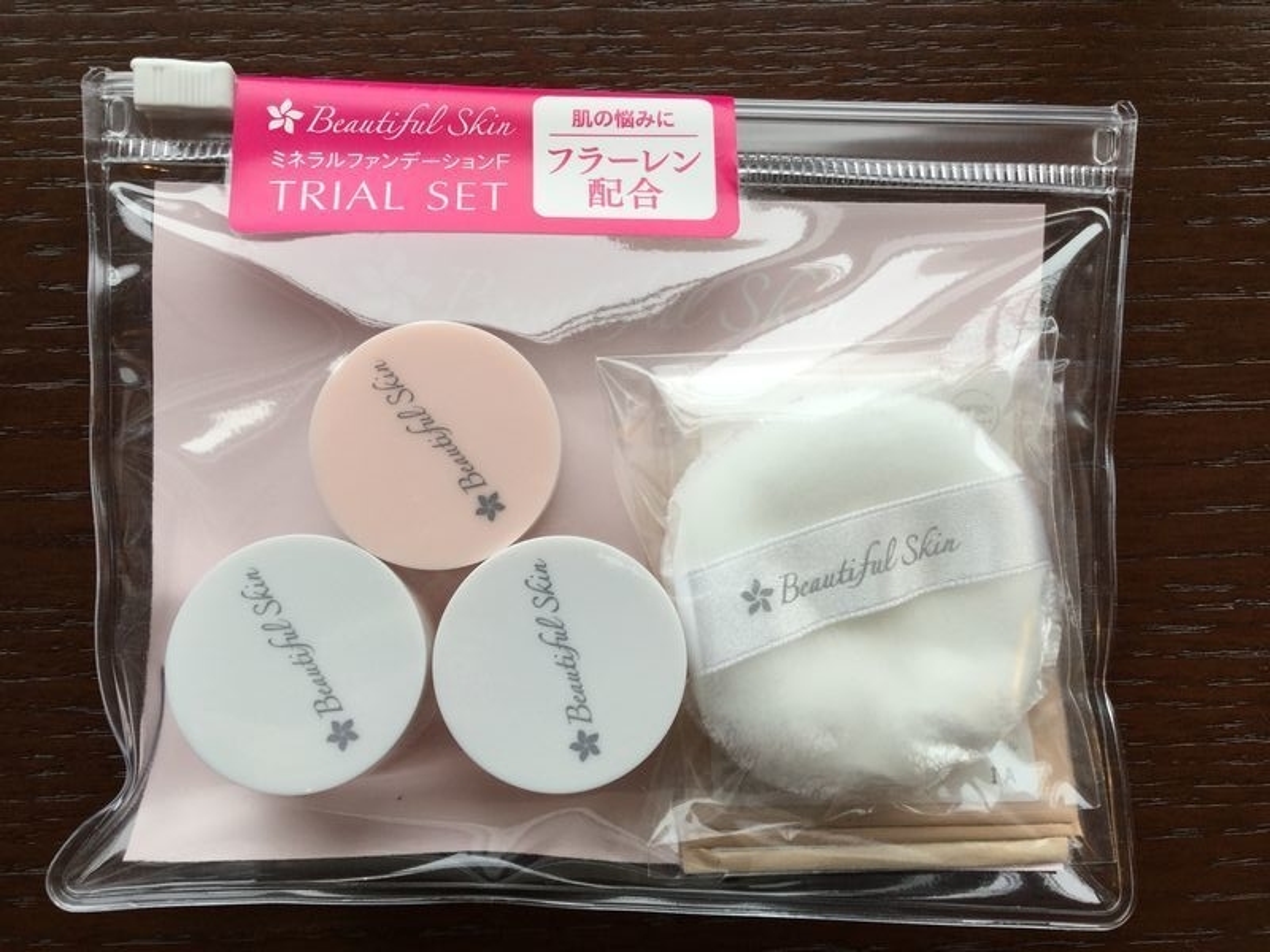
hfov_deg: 58.4
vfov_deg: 45.4
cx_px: 635
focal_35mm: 31
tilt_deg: -83.8
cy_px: 476
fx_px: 1137
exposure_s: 1/60
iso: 25
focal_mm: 3.3
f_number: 2.4
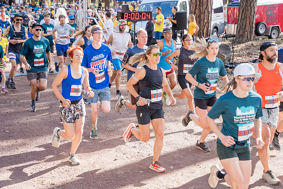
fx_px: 550
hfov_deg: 28.8
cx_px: 142
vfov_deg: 19.5
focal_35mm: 70
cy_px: 94
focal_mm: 70
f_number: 5
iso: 800
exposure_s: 1/500
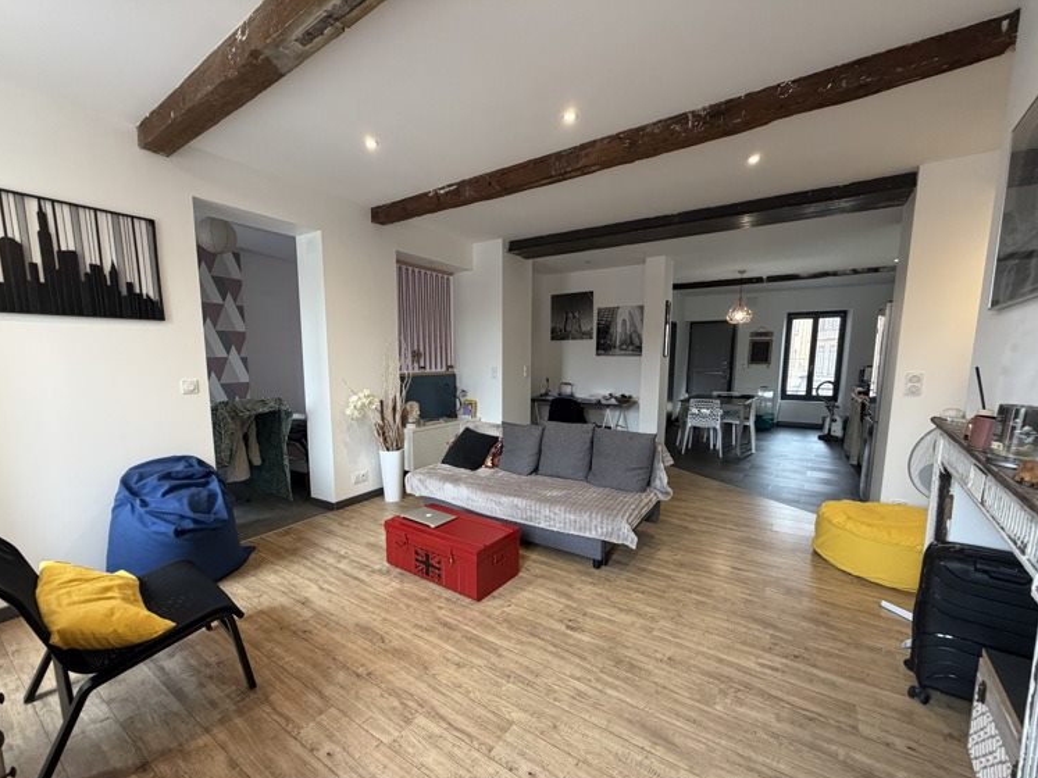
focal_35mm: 15
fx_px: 450
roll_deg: +0.8
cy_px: 415
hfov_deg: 98.2
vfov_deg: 81.6
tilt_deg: -6.7
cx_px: 504
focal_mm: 2.22
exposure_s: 1/100
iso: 250
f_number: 2.2
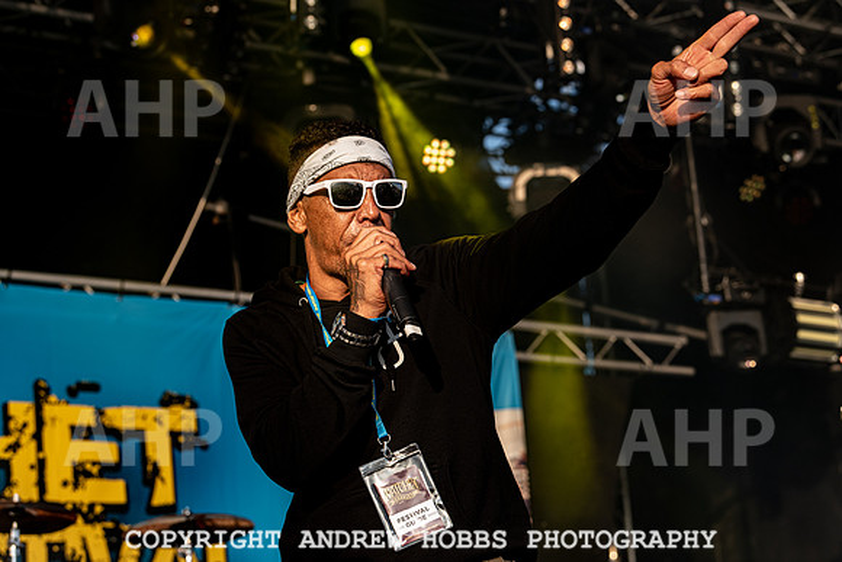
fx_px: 1950
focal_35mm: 83
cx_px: 432
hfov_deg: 24.4
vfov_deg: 16.4
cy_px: 269
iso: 220
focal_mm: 80
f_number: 5
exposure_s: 1/1000
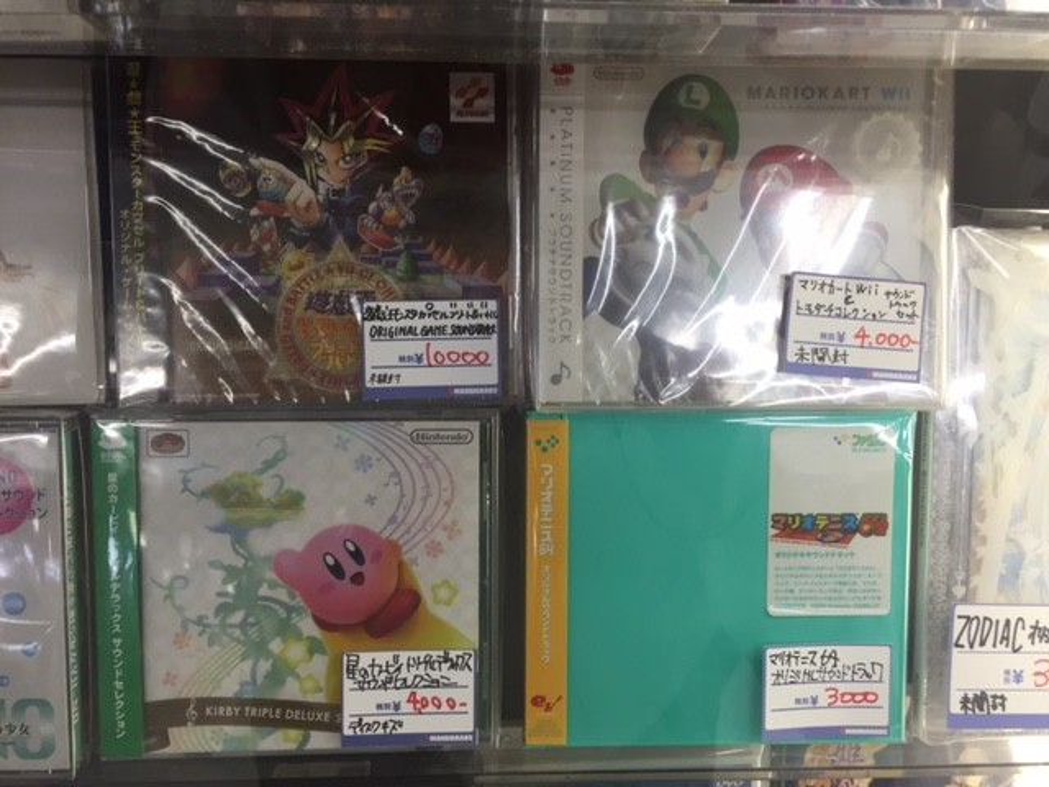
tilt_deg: -28.3
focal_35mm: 29
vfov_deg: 48.2
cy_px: 394
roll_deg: -1.9
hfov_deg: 61.7
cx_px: 524
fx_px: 879
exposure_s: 1/40
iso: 32
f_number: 2.2
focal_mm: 4.15
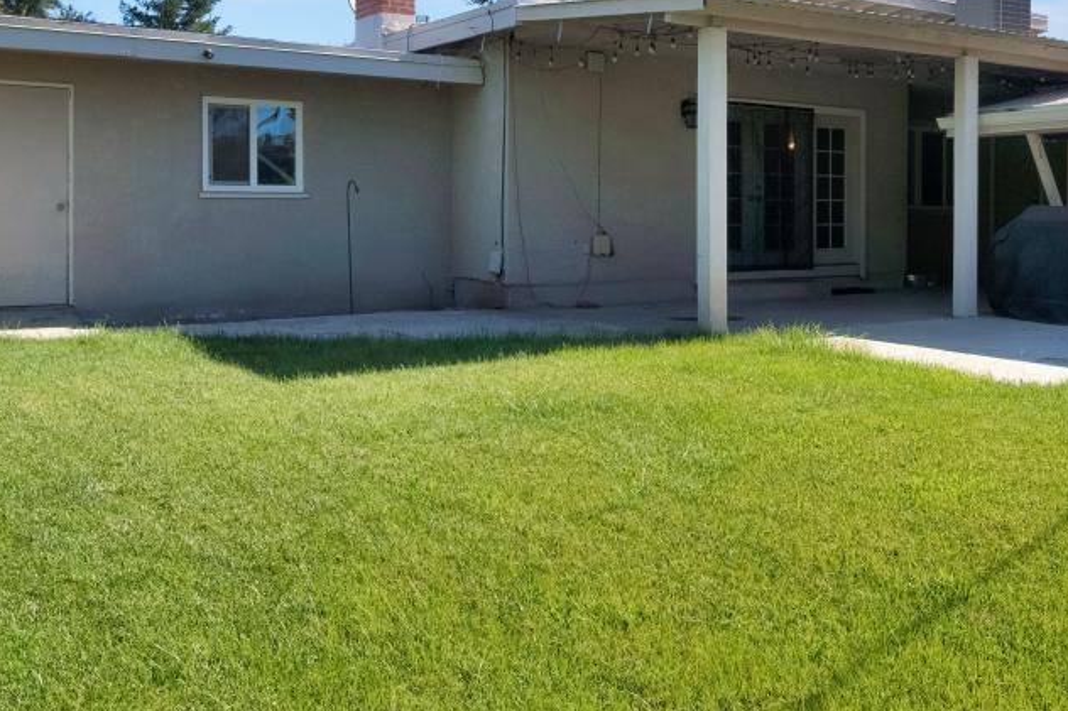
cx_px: 722
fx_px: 1162
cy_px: 233
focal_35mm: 39
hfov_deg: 48.4
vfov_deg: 33.7
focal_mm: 11
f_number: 8
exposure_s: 1/1000
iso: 400
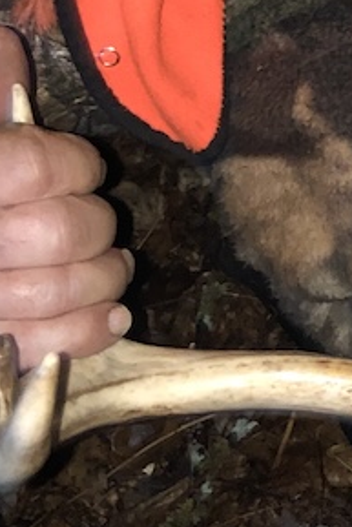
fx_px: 1772
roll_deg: +12.2
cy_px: 80
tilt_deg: -37.0
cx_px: 607
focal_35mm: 121
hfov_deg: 10.7
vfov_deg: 16.7
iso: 200
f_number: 1.8
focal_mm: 3.99
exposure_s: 1/4
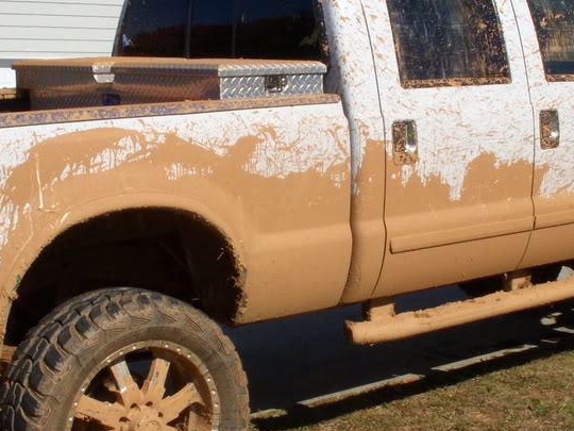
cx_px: 302
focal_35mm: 72
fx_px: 1194
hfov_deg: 27.0
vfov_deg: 20.4
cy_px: 272
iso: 100
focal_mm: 6.3
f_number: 6.6
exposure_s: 1/500
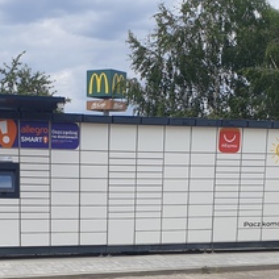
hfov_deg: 22.7
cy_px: 270
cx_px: 120
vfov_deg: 22.0
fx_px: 693
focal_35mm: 76
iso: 50
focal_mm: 4.3
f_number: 2.4
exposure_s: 1/769
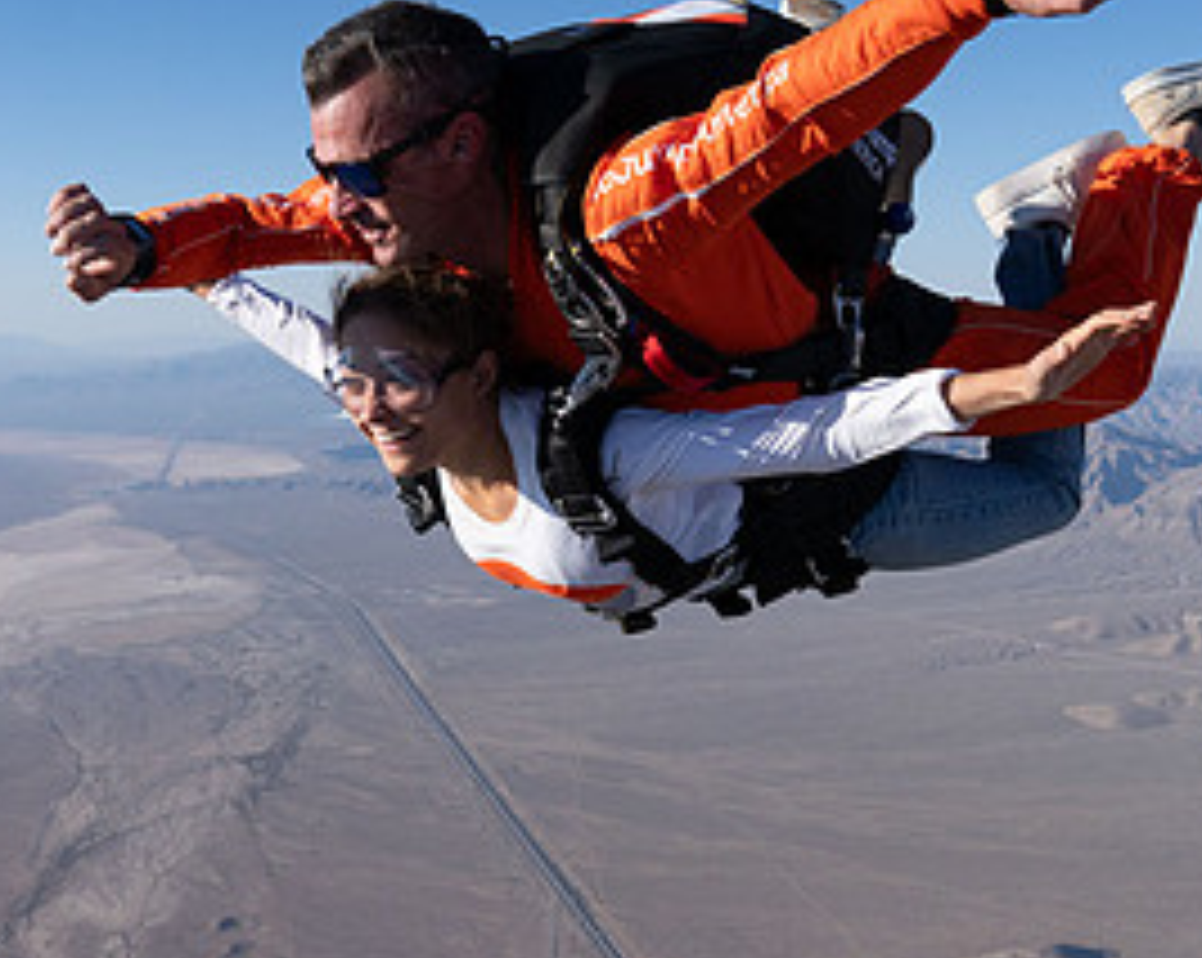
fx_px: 1741
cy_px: 317
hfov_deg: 38.1
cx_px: 594
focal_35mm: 49
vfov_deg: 30.6
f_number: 10
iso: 800
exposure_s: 1/2000
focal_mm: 24
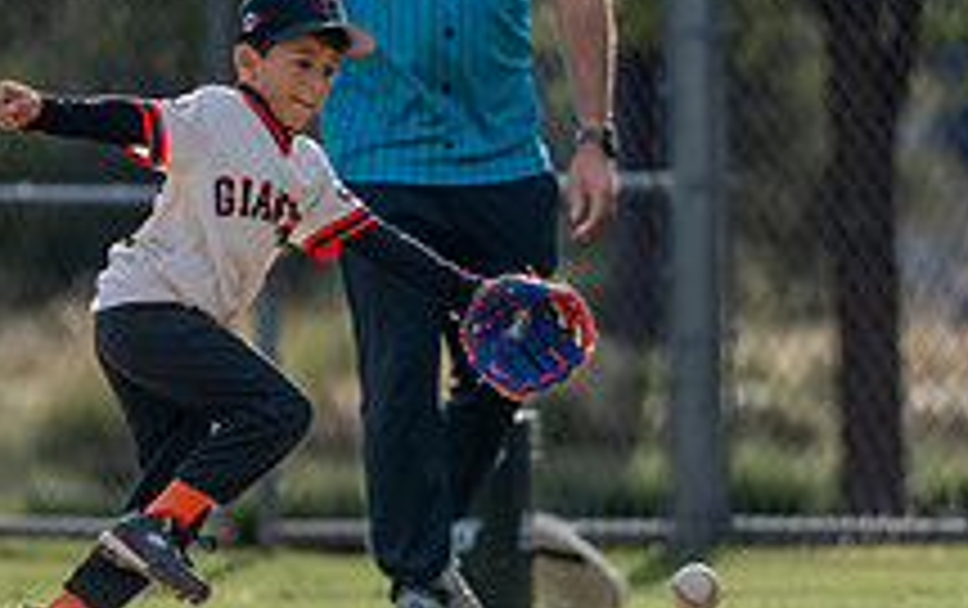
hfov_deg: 3.0
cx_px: 200
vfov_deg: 1.9
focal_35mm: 695
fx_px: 18359
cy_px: 297
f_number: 2.8
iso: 100
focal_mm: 200
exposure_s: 1/1600
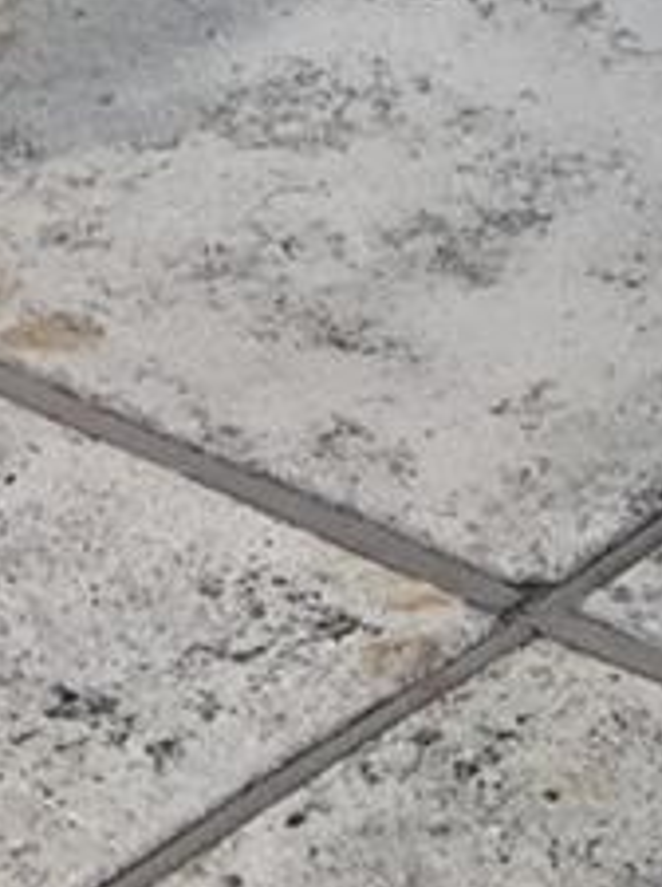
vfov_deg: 10.7
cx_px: 686
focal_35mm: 155
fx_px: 3964
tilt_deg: +1.2
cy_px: -1309
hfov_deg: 9.5
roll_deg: -1.9
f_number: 2.2
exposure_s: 1/193
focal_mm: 4.15
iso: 25
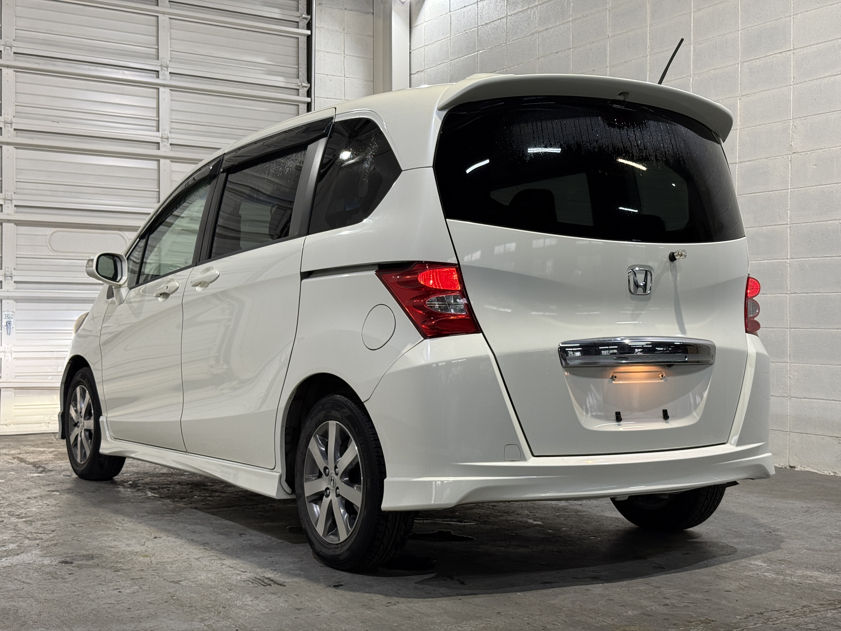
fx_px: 1166
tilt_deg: +0.5
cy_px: 316
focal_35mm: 48
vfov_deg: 30.3
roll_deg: -0.7
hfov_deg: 39.7
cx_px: 420
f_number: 1.78
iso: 80
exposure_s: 1/60
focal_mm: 6.76
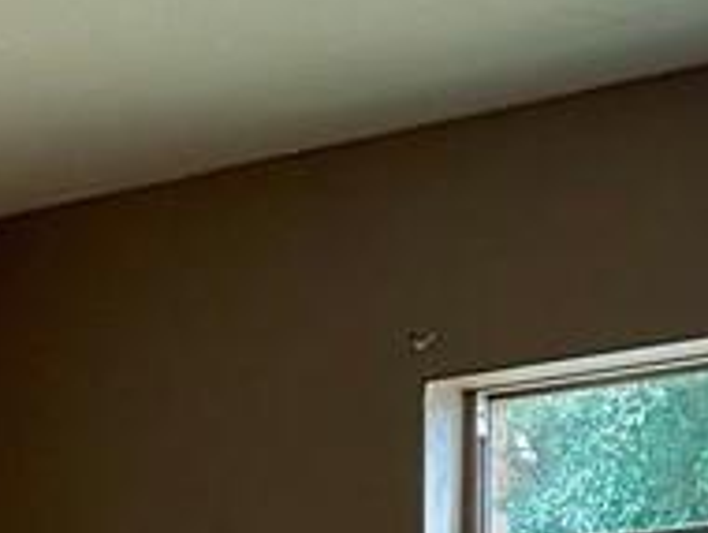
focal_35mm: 140
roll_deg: +1.6
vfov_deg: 9.3
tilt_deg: -8.8
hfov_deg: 14.0
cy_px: 1342
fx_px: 2867
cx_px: 89
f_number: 1.6
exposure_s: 1/60
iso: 250
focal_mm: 4.2
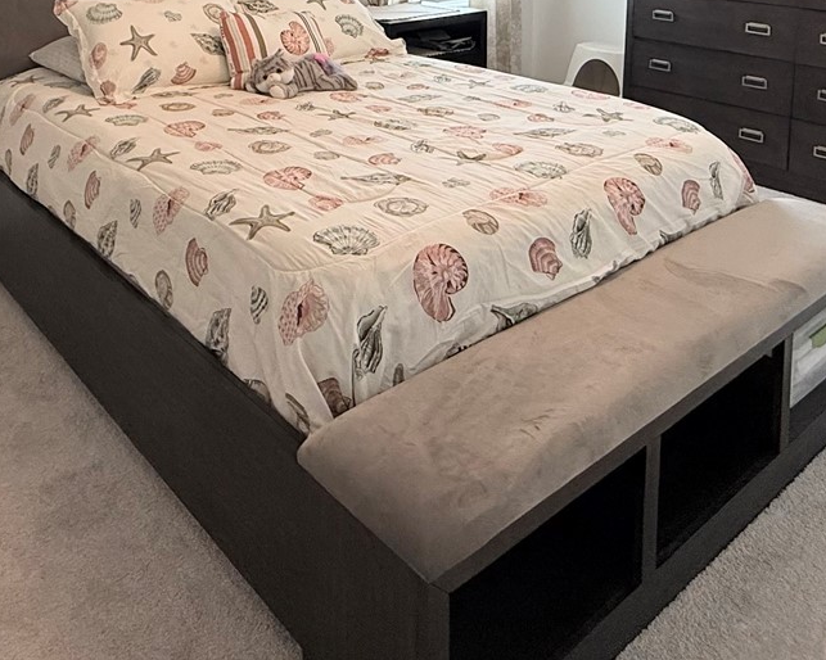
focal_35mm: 34
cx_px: 316
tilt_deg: -5.1
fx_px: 831
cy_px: -48
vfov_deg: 37.2
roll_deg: -0.4
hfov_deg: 52.4
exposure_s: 1/120
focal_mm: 2.22
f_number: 2.2
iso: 200
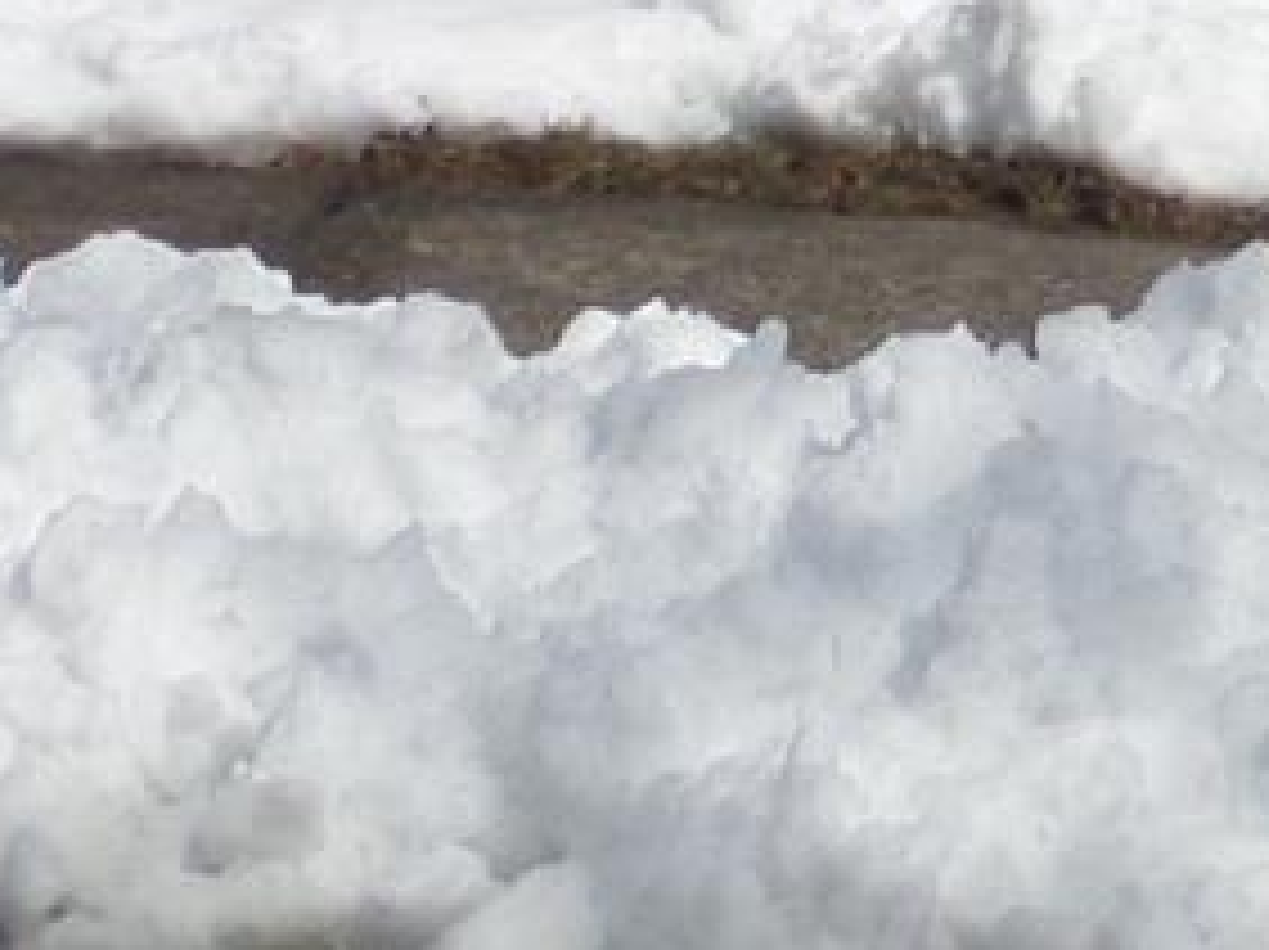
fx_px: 10915
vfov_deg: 4.7
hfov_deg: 6.5
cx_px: 2124
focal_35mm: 298
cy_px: -2355
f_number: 5.8
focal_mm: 6.8
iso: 100
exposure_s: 1/1500
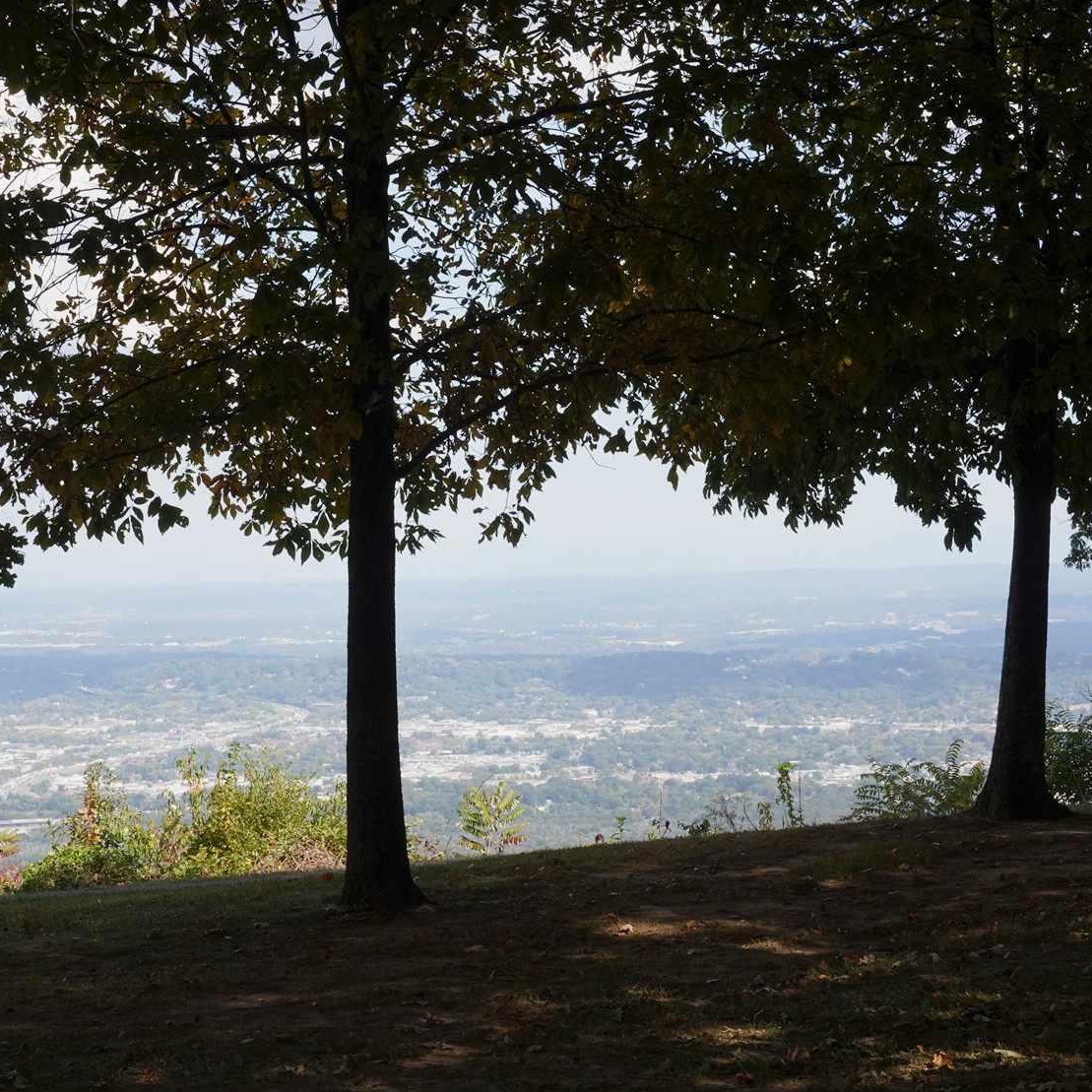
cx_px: 475
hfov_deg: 25.0
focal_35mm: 69
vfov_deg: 25.0
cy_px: 513
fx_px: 2463
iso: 800
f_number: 22
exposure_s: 1/200
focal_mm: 45
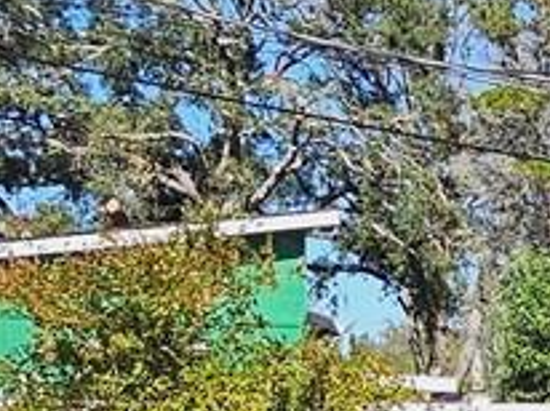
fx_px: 1603
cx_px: 766
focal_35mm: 101
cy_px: 478
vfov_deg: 14.2
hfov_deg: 17.9
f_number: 2.2
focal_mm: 2.2
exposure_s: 1/1809
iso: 50
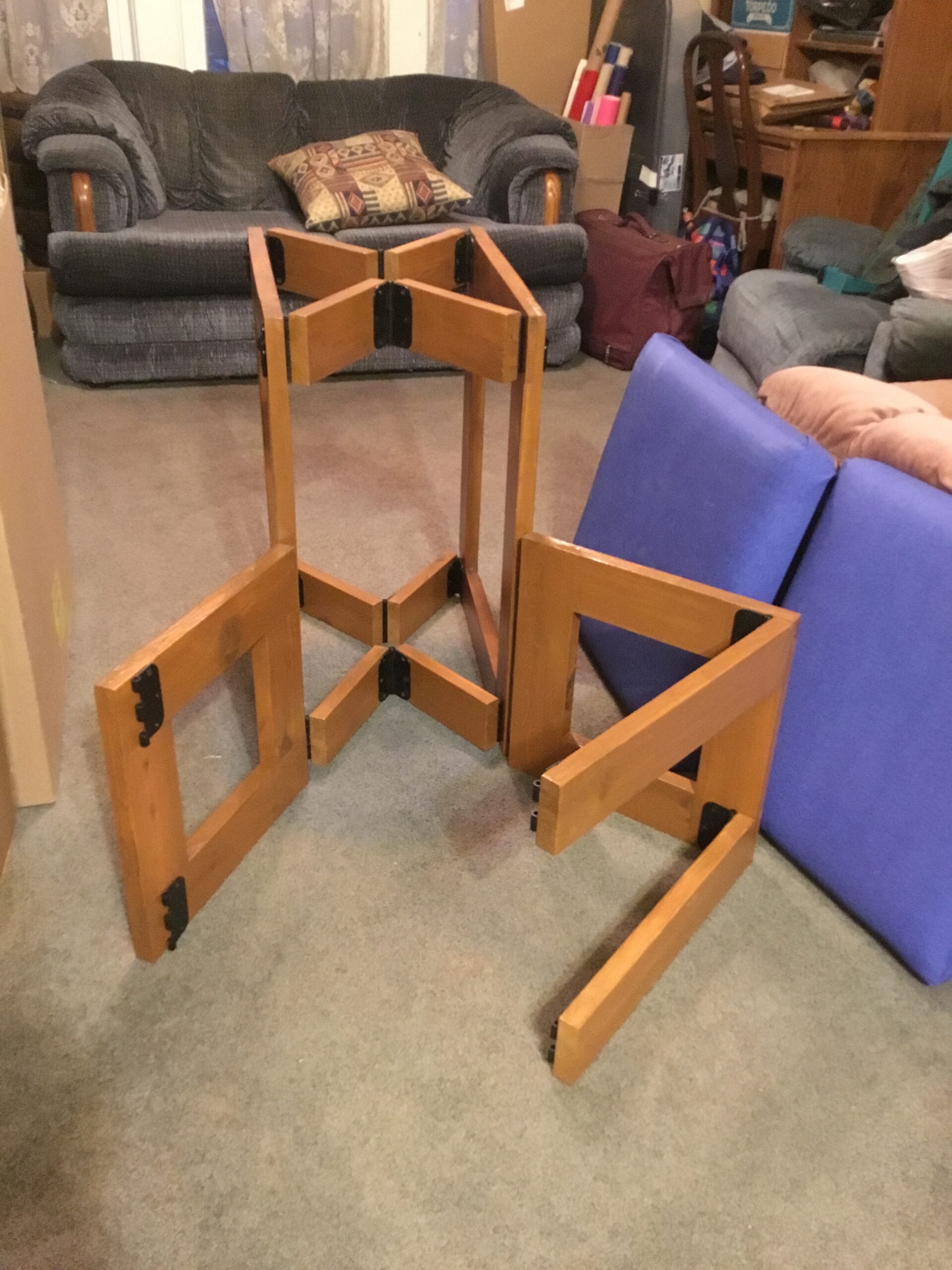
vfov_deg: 58.4
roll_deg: -2.1
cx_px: 476
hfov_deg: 45.4
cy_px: 635
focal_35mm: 31
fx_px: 1137
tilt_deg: -30.3
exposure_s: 1/15
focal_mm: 3.3
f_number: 2.4
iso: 800
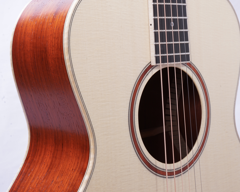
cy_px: 35
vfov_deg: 19.7
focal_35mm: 77
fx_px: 547
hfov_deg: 24.8
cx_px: 120
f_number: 20
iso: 100
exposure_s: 1/50
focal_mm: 54
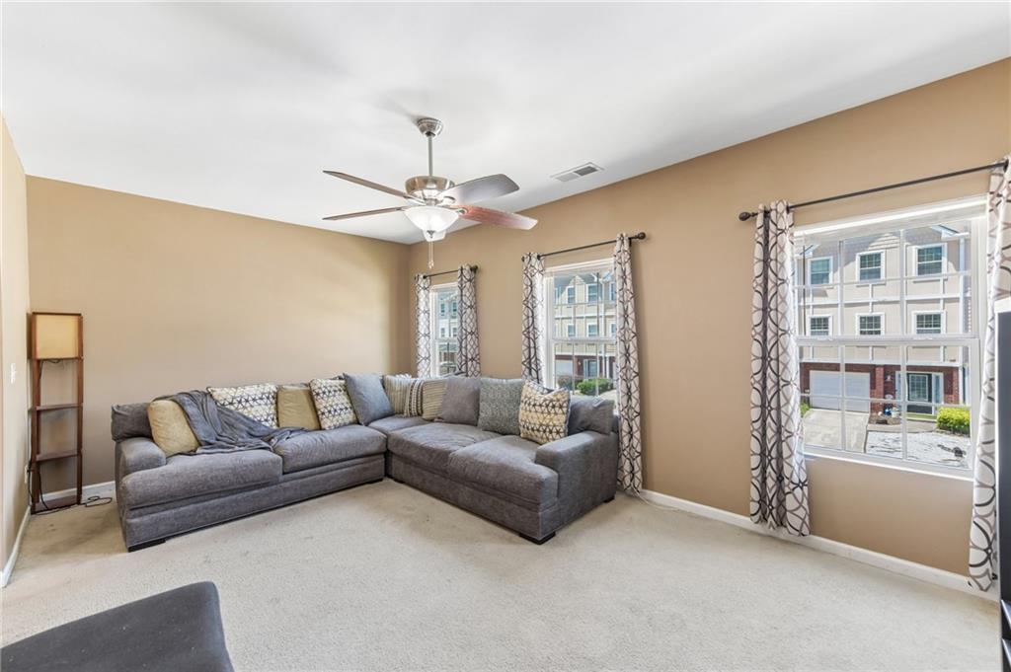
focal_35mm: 14
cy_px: 336
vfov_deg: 81.1
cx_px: 506
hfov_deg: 104.3
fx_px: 393
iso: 400
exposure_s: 1/25
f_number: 8
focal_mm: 14
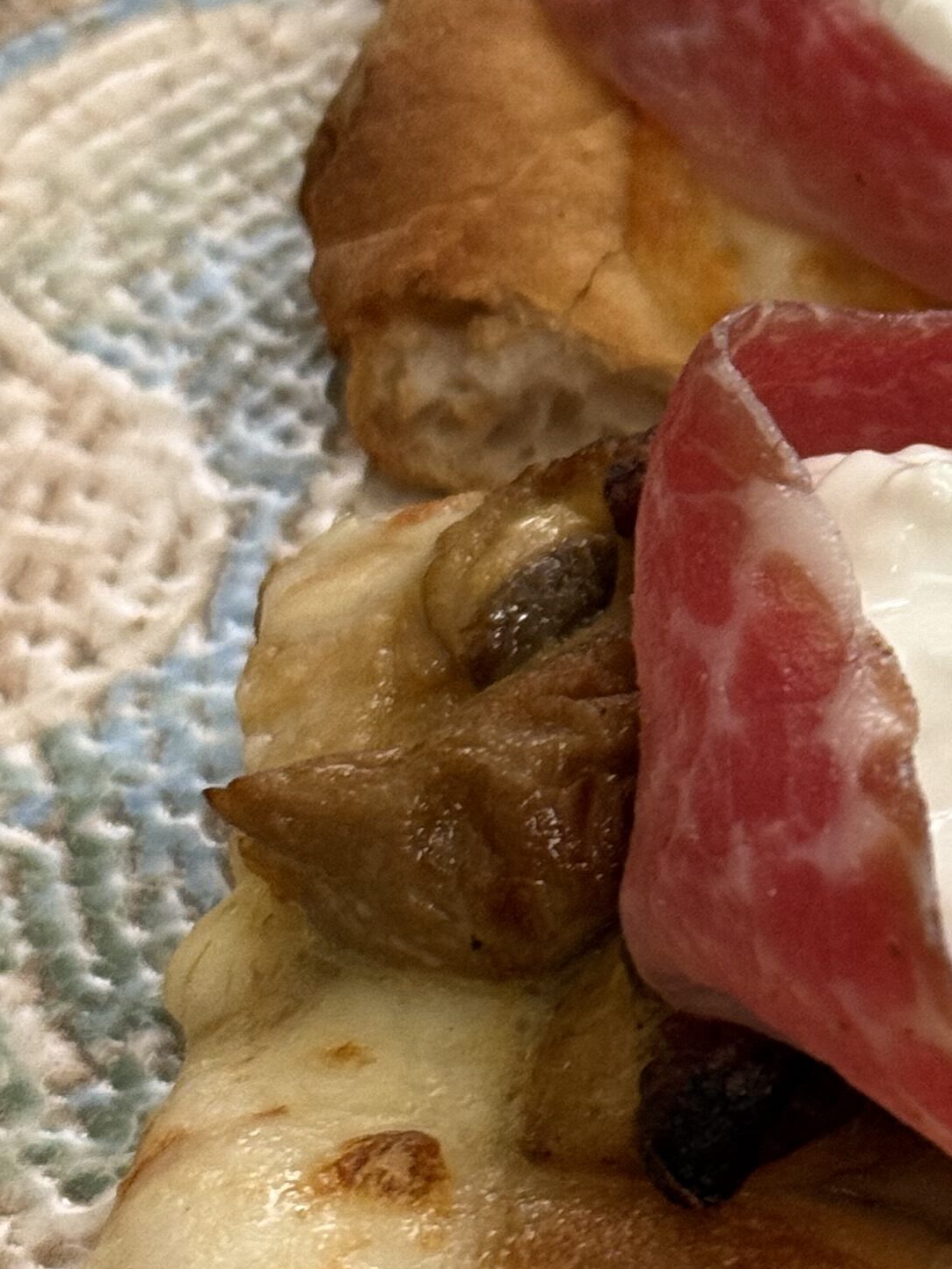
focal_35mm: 134
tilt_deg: -38.8
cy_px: 618
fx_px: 4914
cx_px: 1202
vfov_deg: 14.7
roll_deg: -1.8
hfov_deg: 10.8
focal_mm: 6.76
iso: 200
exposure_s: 1/33
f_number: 1.78
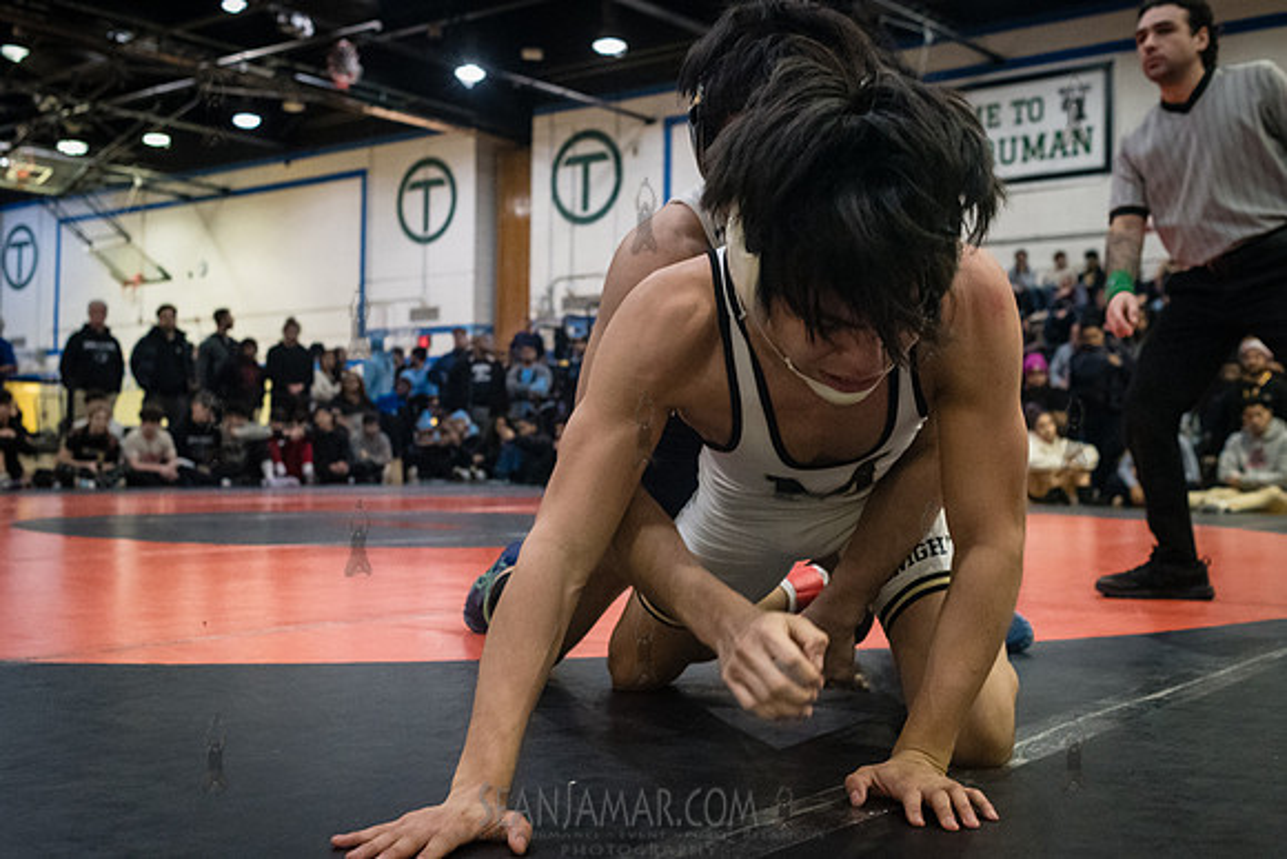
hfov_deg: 48.8
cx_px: 644
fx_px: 1420
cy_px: 430
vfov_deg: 33.6
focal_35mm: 40
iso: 8000
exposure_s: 1/400
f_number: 4
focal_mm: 35
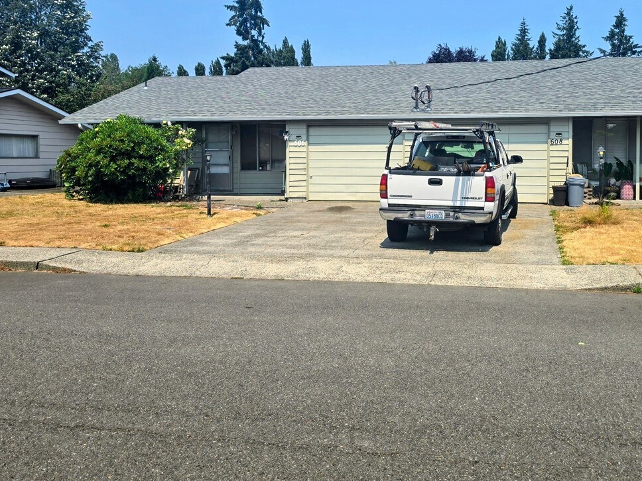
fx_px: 705
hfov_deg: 48.6
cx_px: 398
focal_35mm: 38
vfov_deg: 37.5
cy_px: 186
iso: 12
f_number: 1.7
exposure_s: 1/829
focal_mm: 6.3
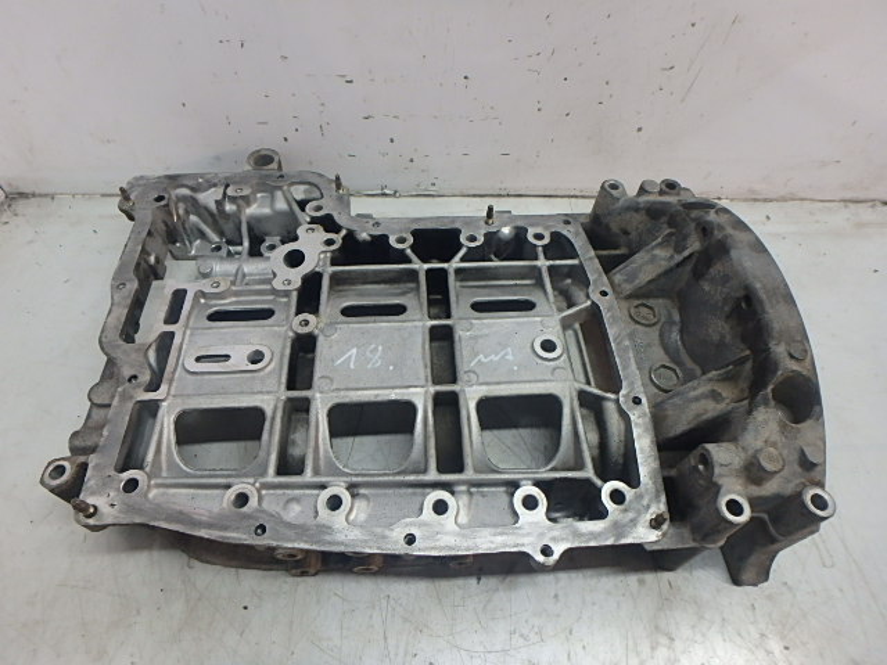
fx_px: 538
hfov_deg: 79.0
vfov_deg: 63.4
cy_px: 332
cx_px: 444
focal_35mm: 21
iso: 200
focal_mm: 3.7
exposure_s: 1/30
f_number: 3.5
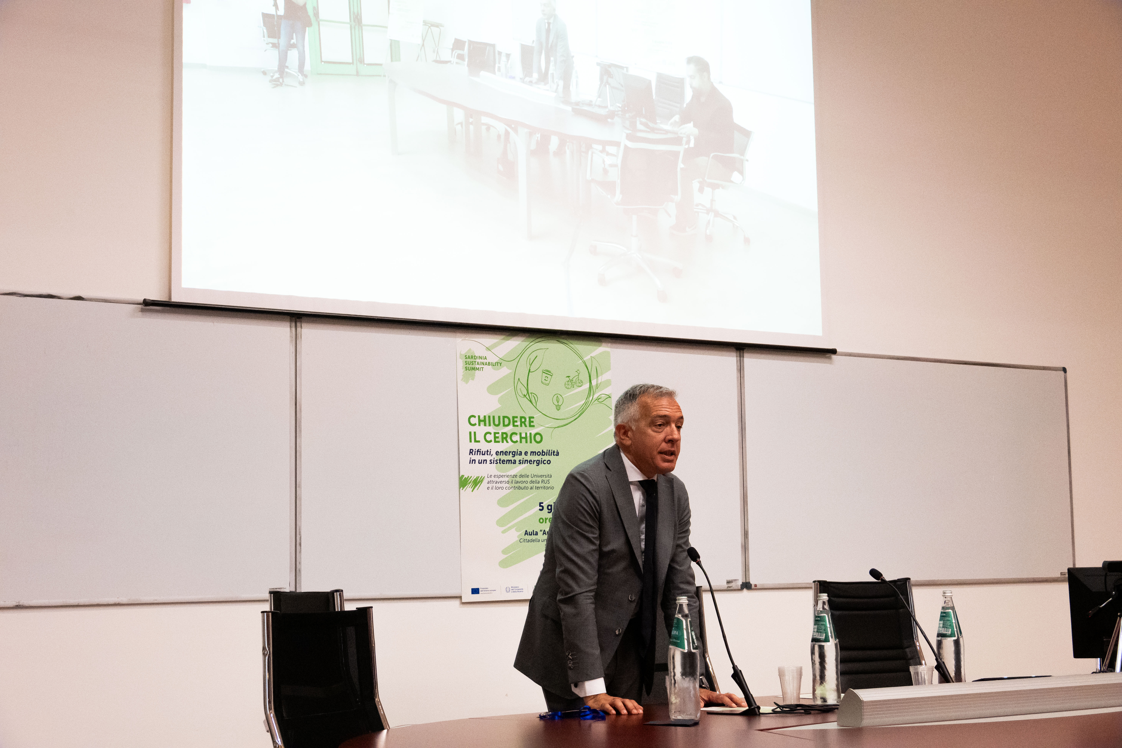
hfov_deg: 39.6
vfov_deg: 27.0
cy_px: 374
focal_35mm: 50
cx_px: 561
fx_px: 1558
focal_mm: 50
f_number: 9
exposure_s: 1/160
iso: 11400
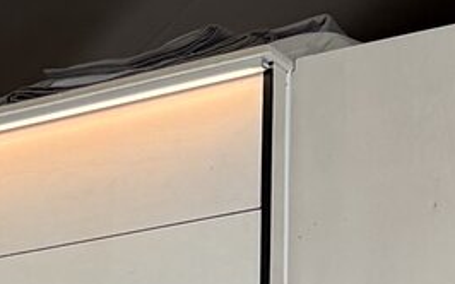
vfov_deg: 5.9
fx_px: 2467
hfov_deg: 9.0
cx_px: -797
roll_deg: +0.6
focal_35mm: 199
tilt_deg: -4.0
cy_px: 1008
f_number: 1.6
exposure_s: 1/200
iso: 64
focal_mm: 5.96
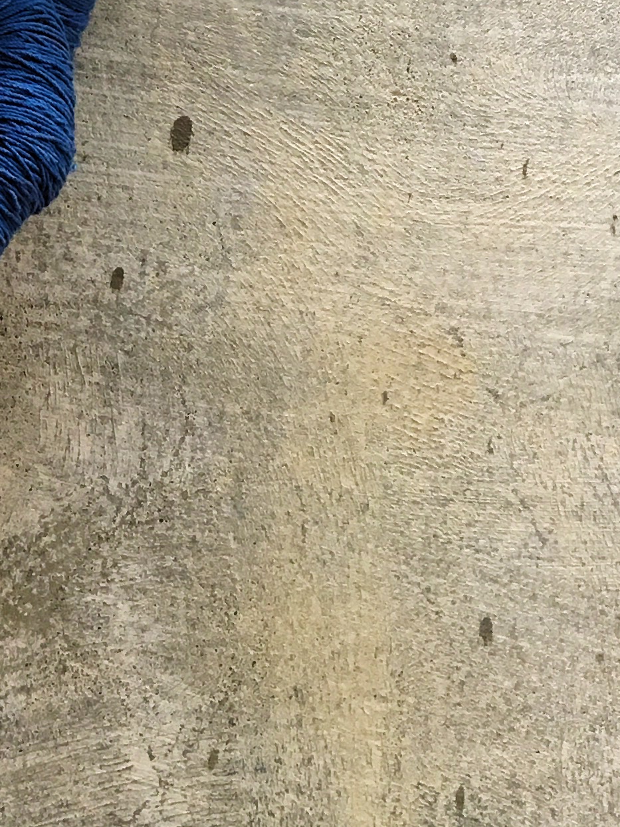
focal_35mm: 94
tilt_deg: -1.6
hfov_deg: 14.9
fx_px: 2245
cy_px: -272
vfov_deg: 19.2
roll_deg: -1.3
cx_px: -218
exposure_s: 1/33
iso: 50
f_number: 2.2
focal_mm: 4.15
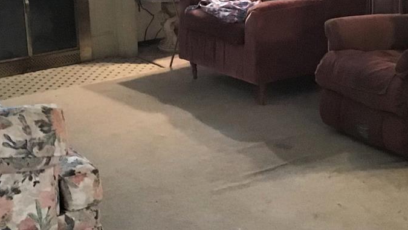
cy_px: 22
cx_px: 228
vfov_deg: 14.9
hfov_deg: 26.5
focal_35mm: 80
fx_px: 866
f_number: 2.4
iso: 200
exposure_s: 1/20
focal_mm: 3.3
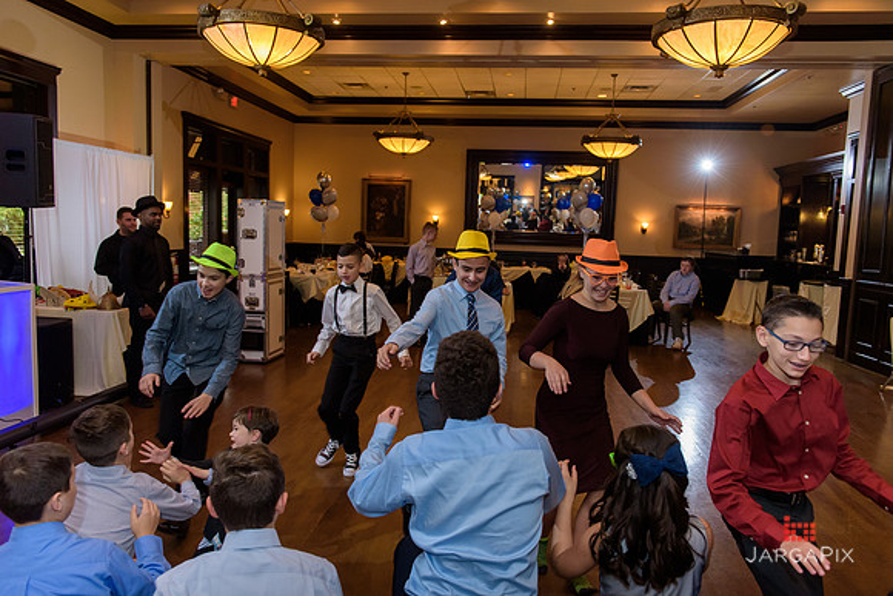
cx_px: 446
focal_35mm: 27
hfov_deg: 67.4
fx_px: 670
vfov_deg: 48.0
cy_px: 298
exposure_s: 1/125
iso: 1600
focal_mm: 27
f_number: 3.2
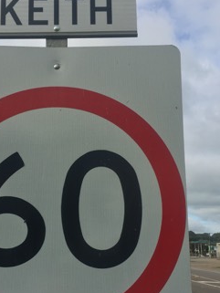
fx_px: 398
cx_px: 64
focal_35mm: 47
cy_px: 192
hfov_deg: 30.5
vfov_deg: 40.0
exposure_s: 1/1647
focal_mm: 4.15
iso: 32
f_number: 2.2
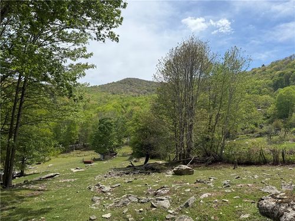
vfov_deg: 56.8
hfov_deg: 71.6
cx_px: 148
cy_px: 110
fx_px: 205
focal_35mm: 24
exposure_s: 1/4975
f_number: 1.78
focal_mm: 6.76
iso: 80
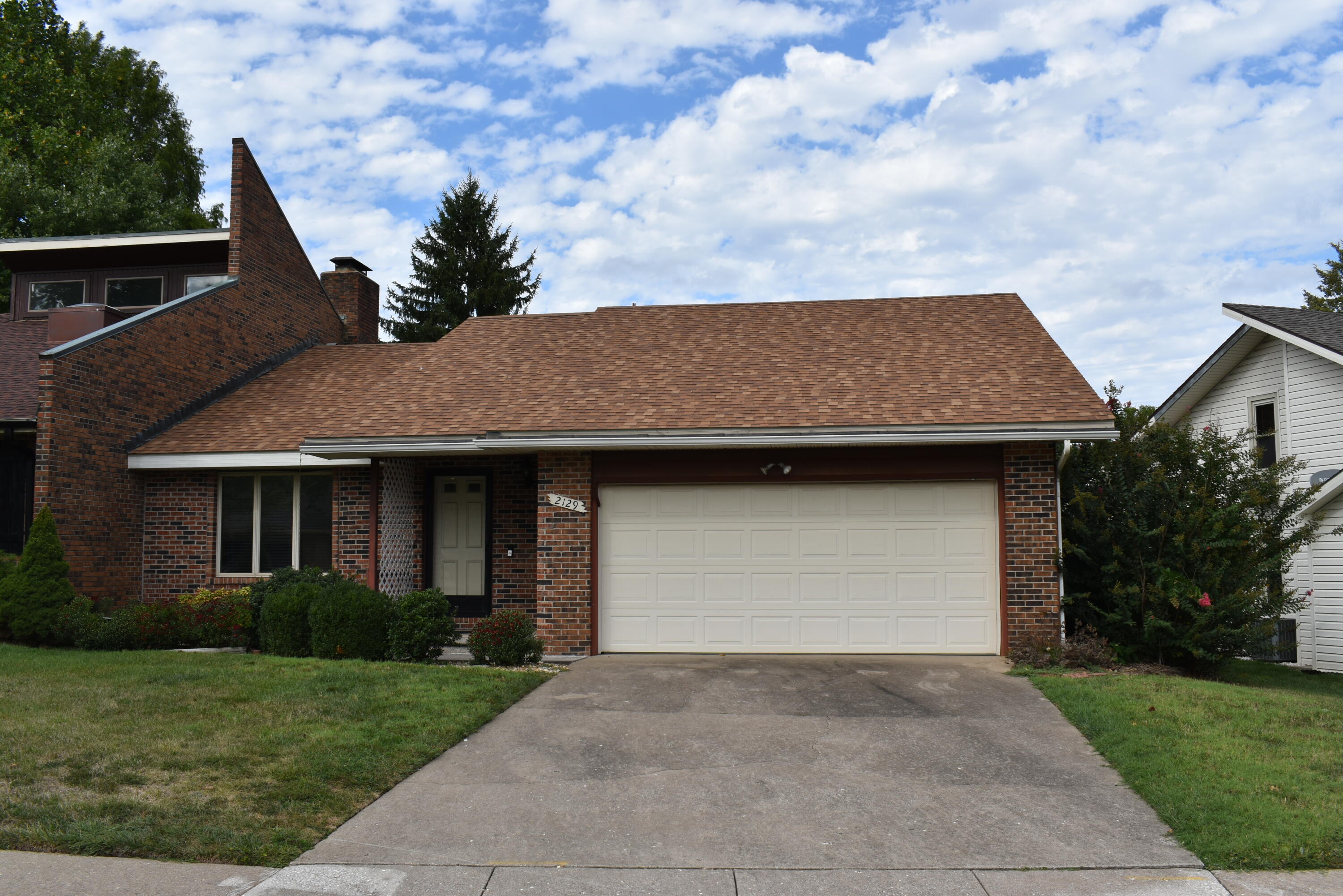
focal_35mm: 33
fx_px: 1231
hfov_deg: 57.2
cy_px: 448
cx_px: 672
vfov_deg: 40.0
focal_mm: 22
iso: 100
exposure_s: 1/200
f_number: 10
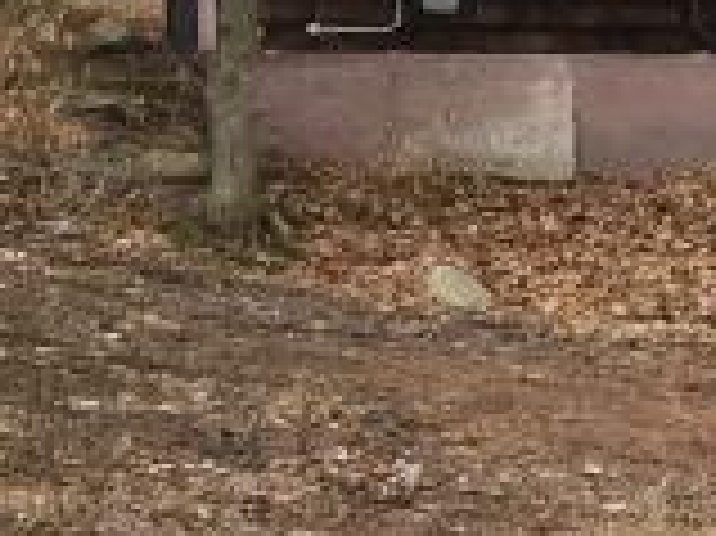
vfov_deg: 7.9
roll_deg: -0.9
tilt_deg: -2.5
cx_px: 2288
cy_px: 338
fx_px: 3865
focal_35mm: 187
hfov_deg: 8.5
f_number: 2.2
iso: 32
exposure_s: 1/412
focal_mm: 4.15
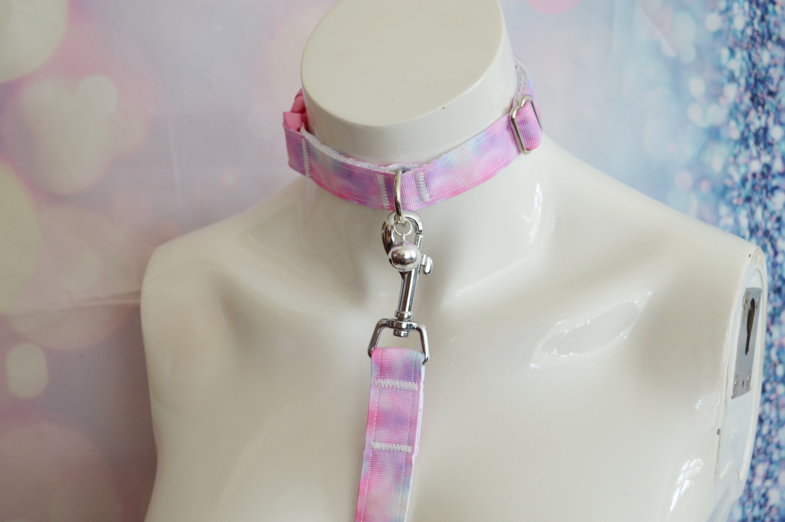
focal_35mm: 52
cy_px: 261
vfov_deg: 25.7
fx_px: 1144
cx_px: 392
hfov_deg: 37.9
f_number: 5
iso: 400
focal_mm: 35
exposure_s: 1/100
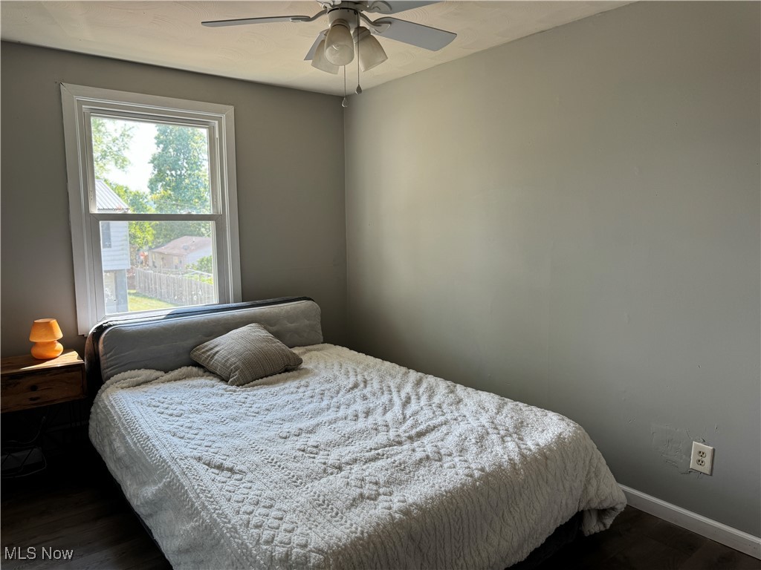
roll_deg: +0.0
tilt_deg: -7.7
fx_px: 528
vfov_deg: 56.8
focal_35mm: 24
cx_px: 380
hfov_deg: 71.6
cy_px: 285
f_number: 1.78
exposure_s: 1/120
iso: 100
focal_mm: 6.76
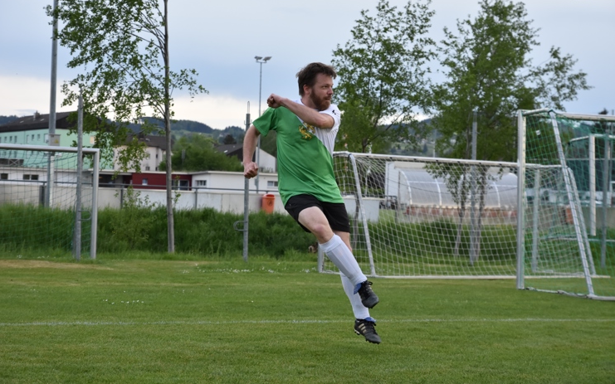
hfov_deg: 26.8
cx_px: 308
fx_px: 1290
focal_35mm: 77
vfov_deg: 16.9
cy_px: 178
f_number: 4
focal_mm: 50
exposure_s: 1/1000
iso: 800
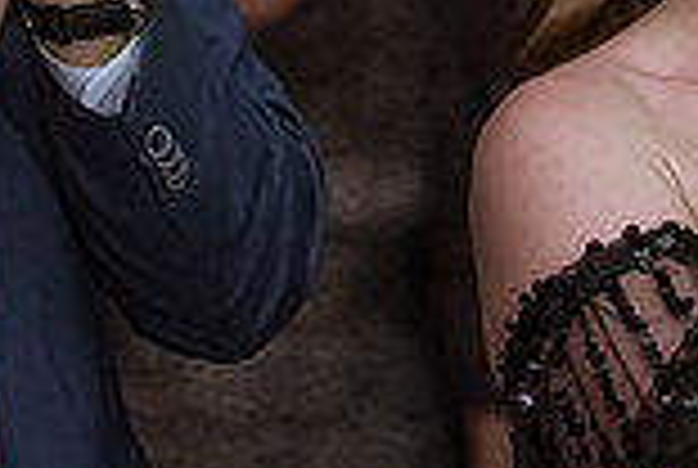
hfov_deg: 5.1
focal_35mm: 400
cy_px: -21
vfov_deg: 3.4
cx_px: 924
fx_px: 7770
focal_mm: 90
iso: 2500
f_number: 3.2
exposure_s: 1/250
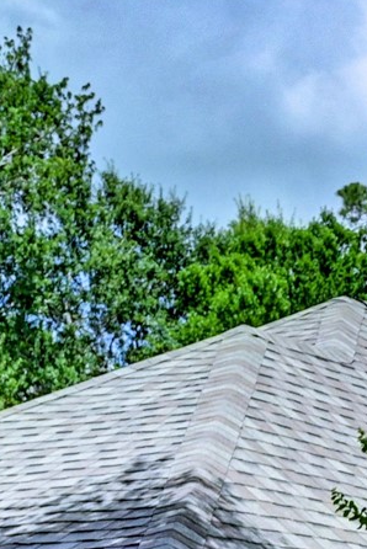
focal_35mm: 146
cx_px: 973
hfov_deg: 8.4
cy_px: 878
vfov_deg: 13.1
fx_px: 2229
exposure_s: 1/320
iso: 400
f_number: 8
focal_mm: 30
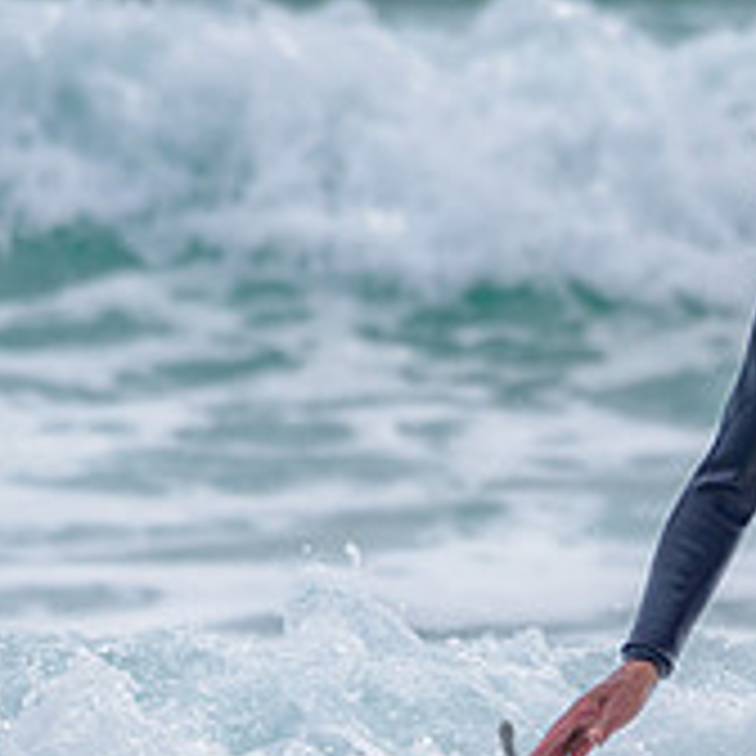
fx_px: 28291
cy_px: 754
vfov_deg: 1.5
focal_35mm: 1145
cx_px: 963
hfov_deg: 1.5
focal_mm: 390
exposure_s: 1/2000
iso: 125
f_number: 5.6
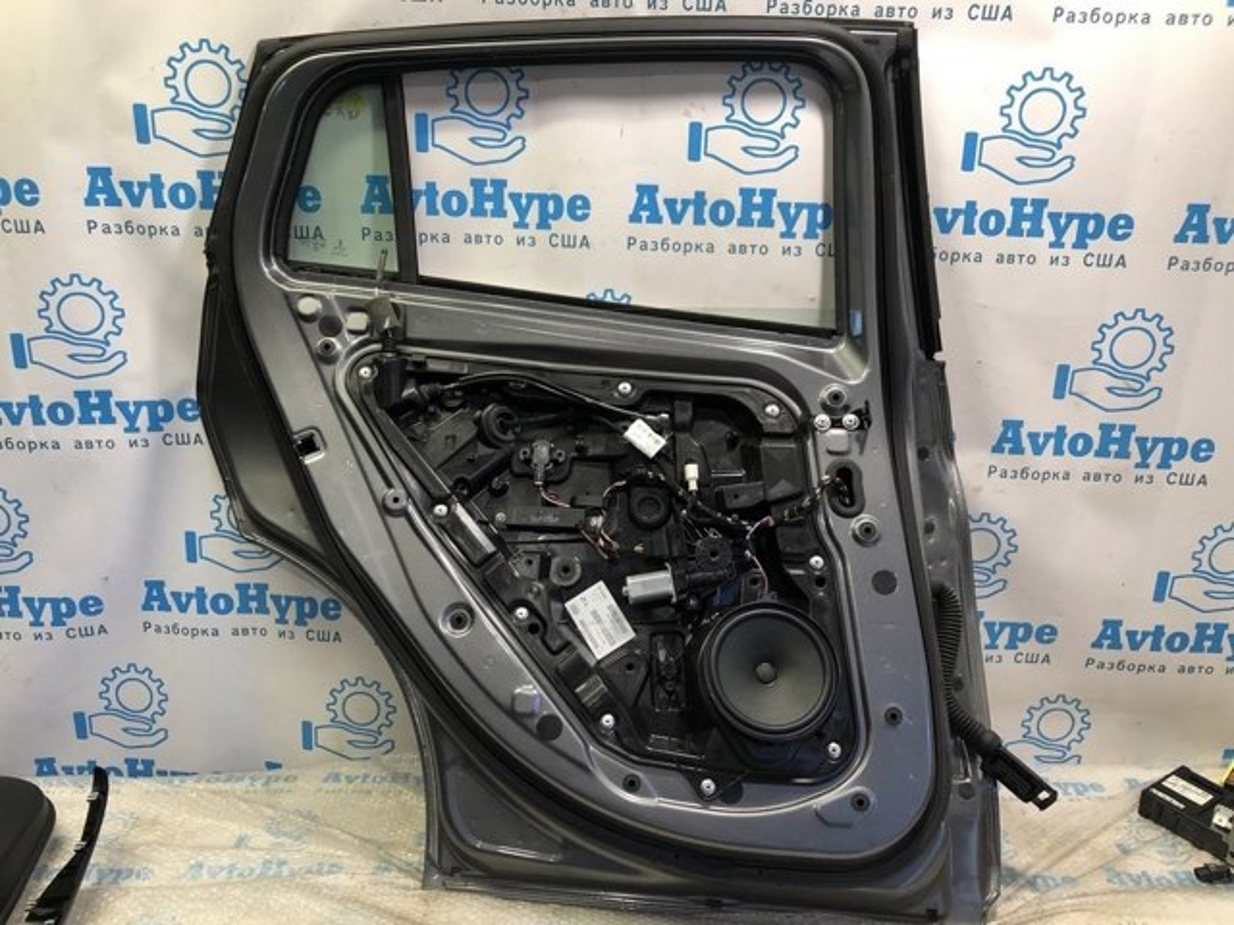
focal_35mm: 28
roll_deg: -1.3
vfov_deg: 49.7
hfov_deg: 63.4
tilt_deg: -18.9
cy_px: 462
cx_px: 617
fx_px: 998
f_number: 1.8
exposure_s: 1/25
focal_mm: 4
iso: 32
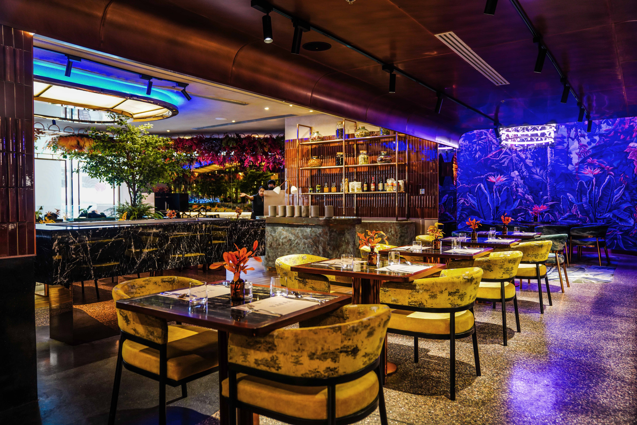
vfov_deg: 47.9
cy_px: 212
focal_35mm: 27
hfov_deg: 67.4
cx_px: 318
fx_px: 478
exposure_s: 1/30
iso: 800
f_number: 2.8
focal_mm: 27
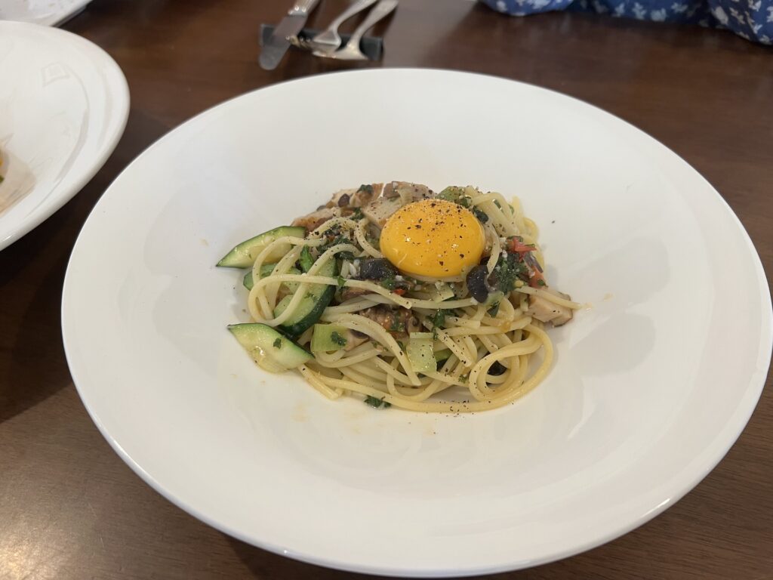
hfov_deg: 67.3
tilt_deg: -48.2
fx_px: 581
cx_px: 386
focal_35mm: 26
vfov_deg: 53.1
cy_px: 290
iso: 80
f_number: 1.5
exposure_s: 1/50
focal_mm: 5.7
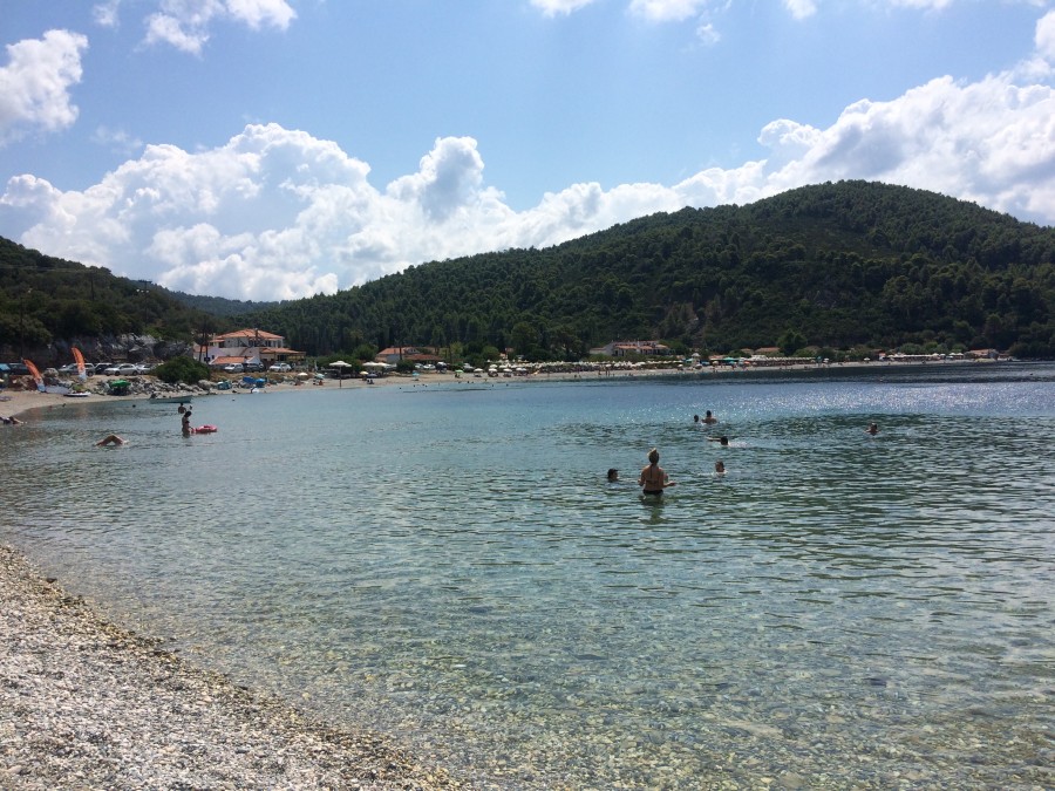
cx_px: 528
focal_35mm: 29
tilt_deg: -3.5
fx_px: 884
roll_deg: +1.7
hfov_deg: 61.7
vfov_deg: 48.2
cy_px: 396
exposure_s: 1/5128
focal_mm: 4.15
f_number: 2.2
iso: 32
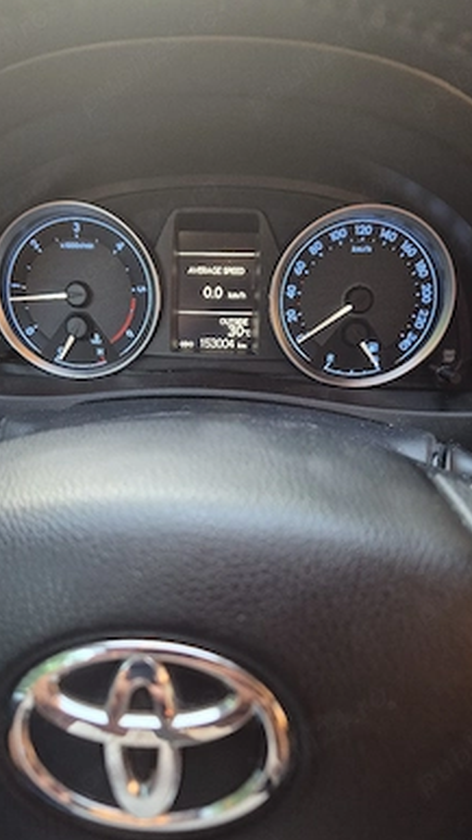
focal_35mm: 26
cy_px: 427
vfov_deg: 71.9
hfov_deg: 44.2
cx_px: 191
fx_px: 579
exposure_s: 1/30
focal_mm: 5.4
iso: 320
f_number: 1.8
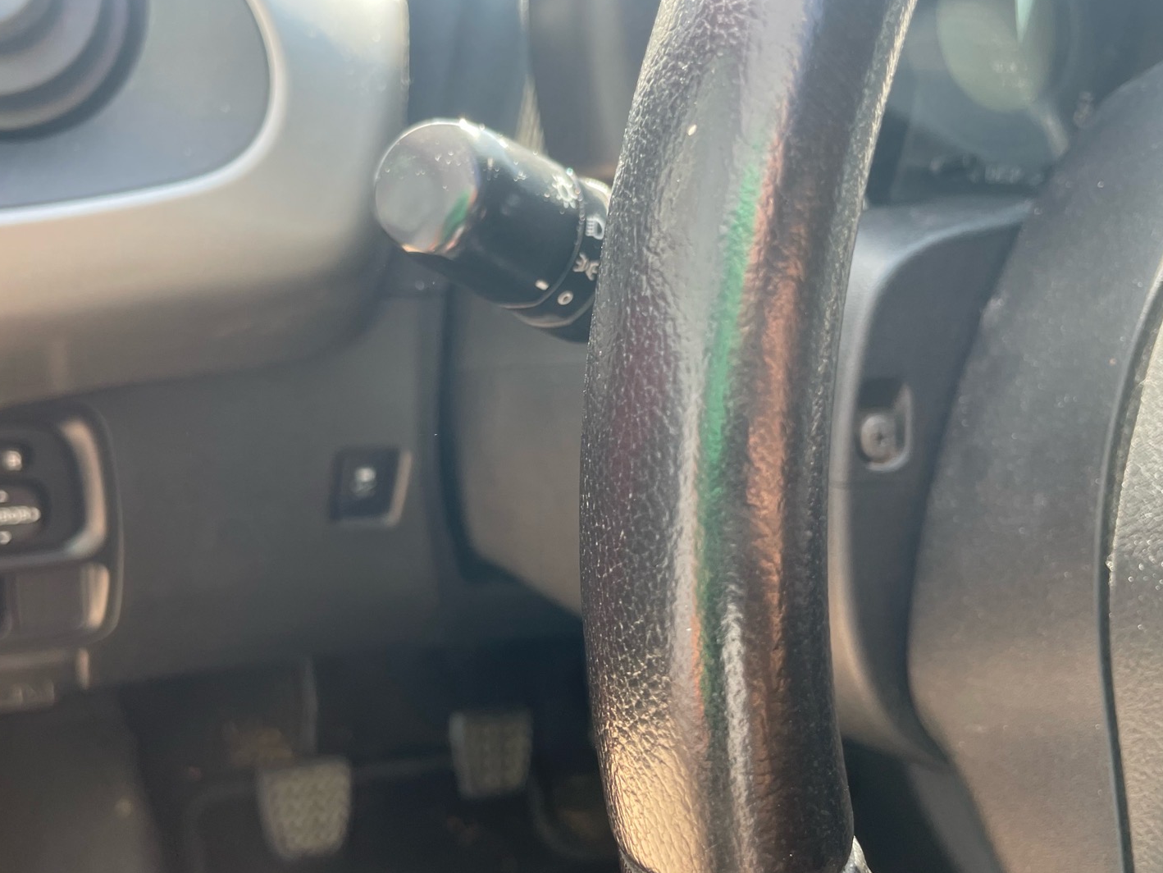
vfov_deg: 42.9
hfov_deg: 55.2
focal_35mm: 33
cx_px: 504
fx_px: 1109
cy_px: 476
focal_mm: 4.2
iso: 50
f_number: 1.6
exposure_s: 1/121
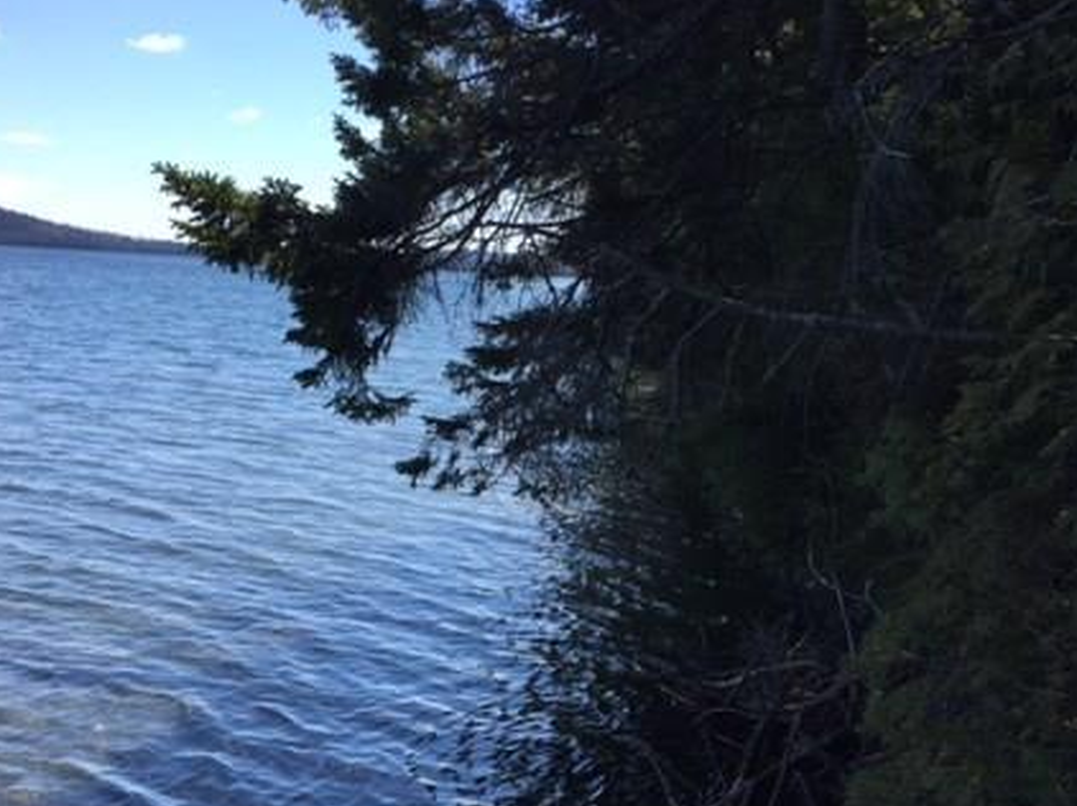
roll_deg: -0.6
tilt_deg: -9.1
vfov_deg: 32.8
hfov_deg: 43.0
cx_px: 559
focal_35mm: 44
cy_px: 467
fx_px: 1368
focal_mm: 4.15
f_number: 2.2
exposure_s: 1/1163
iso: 32
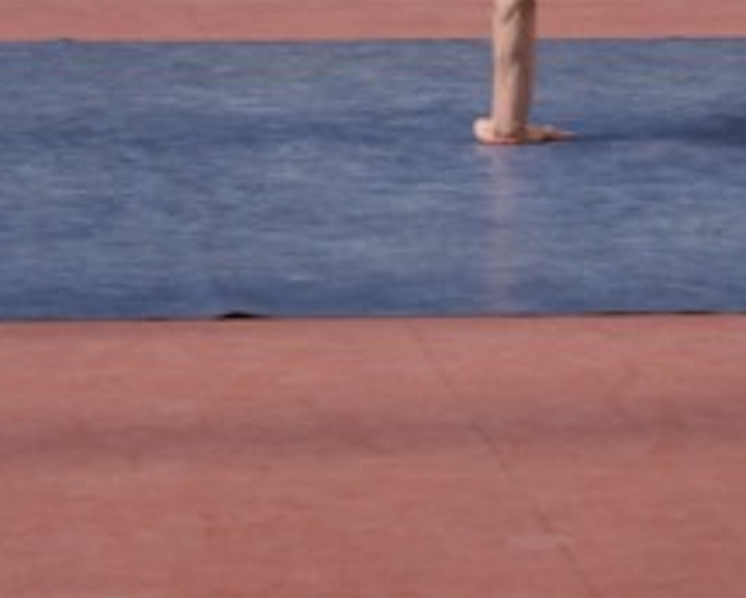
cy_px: -207
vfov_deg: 4.8
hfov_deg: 6.0
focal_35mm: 320
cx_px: 522
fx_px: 7068
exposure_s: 1/40
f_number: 5.6
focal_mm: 70
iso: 200
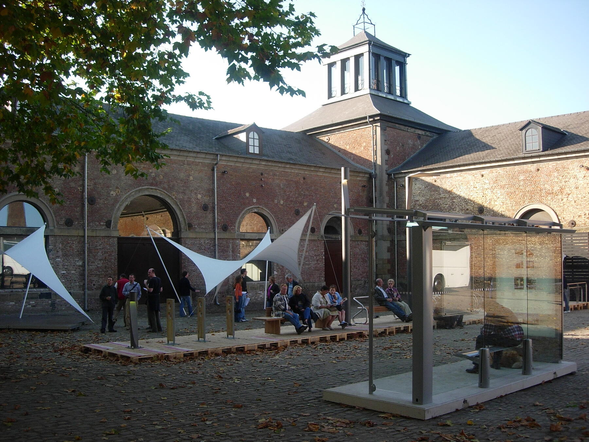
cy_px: 221
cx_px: 294
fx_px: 647
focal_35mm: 38
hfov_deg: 49.0
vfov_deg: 37.7
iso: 79
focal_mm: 7.8
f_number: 2.8
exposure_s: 1/443
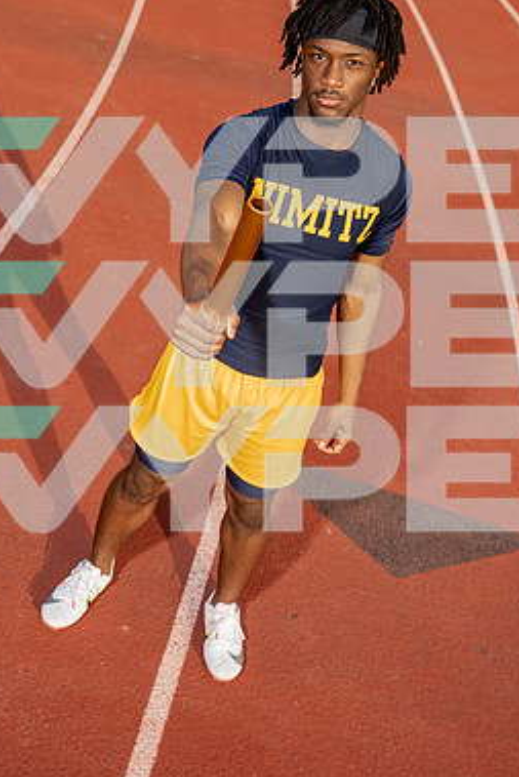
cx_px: 244
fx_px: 1102
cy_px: 326
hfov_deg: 26.5
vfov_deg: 38.8
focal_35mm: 51
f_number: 5
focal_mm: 43
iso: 100
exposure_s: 1/250
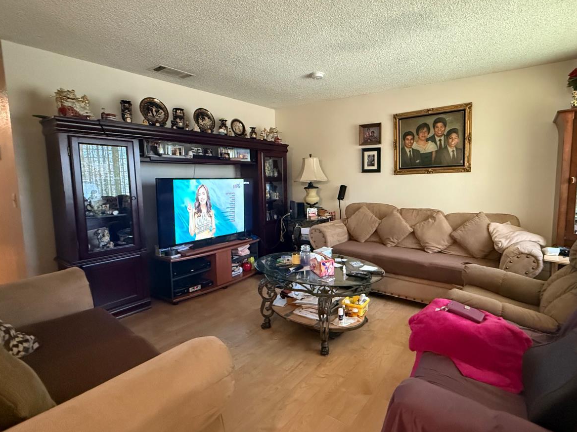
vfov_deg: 71.6
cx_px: 336
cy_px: 210
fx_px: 300
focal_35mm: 18
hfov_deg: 87.0
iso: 1000
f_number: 2.2
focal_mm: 2.22
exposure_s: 1/60
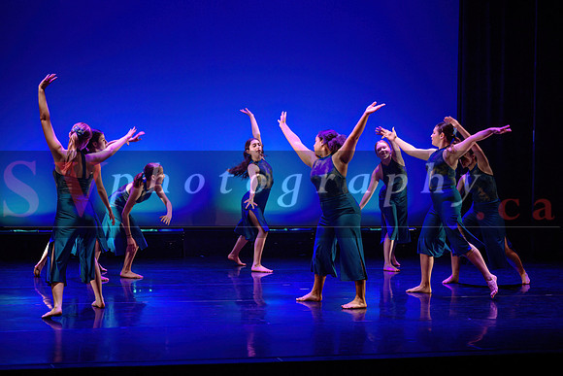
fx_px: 1544
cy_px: 157
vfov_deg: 13.9
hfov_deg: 20.7
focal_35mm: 99
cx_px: 281
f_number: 2.8
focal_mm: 82
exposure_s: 1/400
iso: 1600
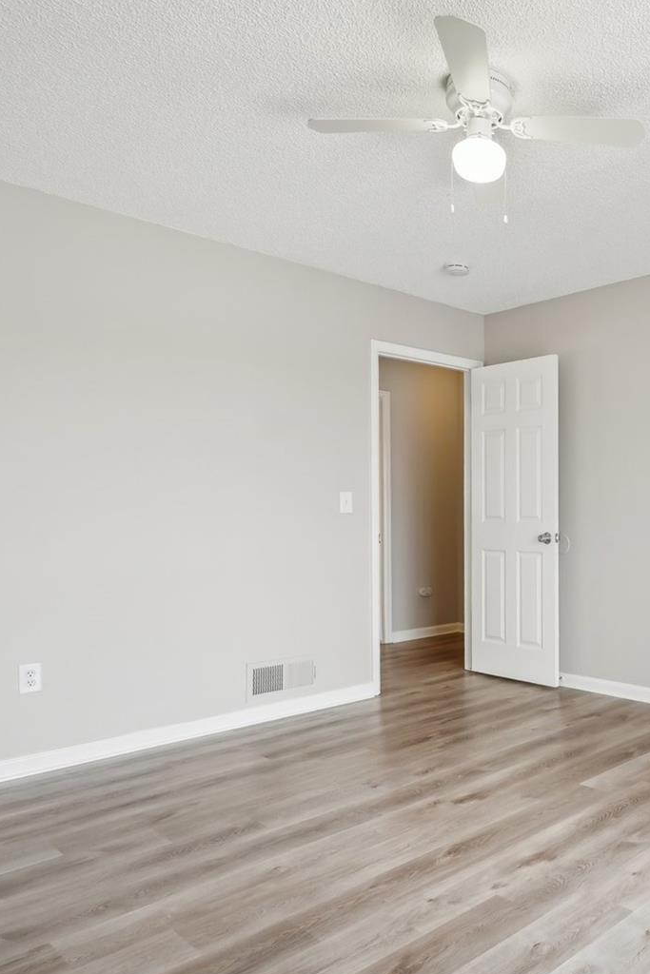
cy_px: 490
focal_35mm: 26
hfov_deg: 44.6
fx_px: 698
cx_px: 606
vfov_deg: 69.8
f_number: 8
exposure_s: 1/30
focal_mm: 11
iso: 250
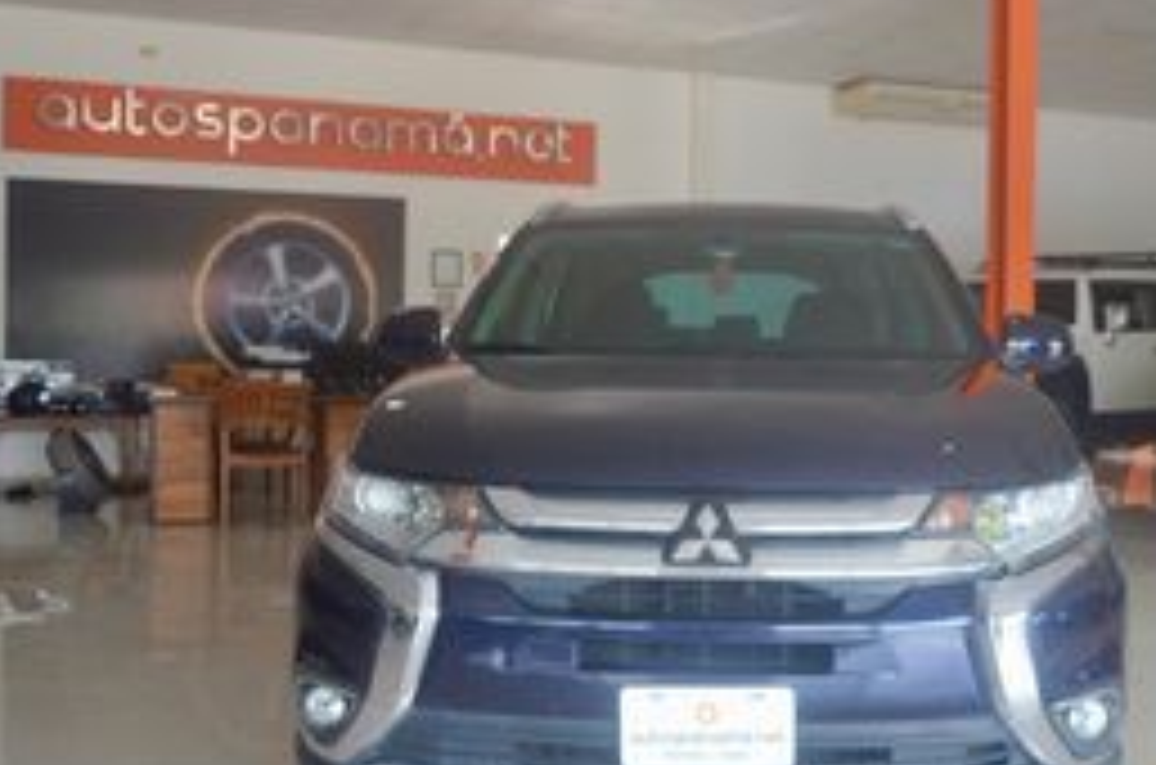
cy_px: 344
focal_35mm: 42
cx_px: 715
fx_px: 1345
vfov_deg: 31.7
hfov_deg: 46.1
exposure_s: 1/60
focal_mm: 18
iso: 450
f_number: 4
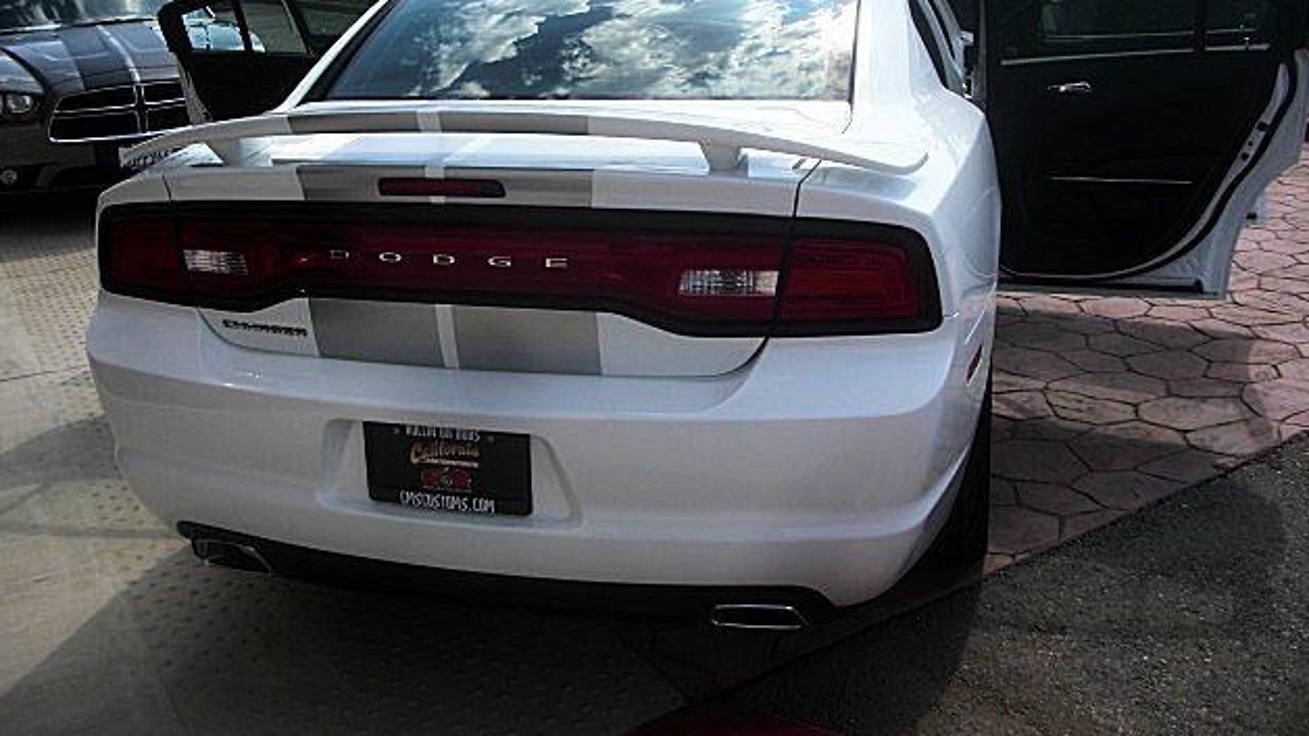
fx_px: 1388
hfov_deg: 50.5
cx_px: 663
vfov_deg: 29.5
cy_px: 267
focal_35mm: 40
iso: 50
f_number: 2.8
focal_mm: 6.3
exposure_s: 1/1000
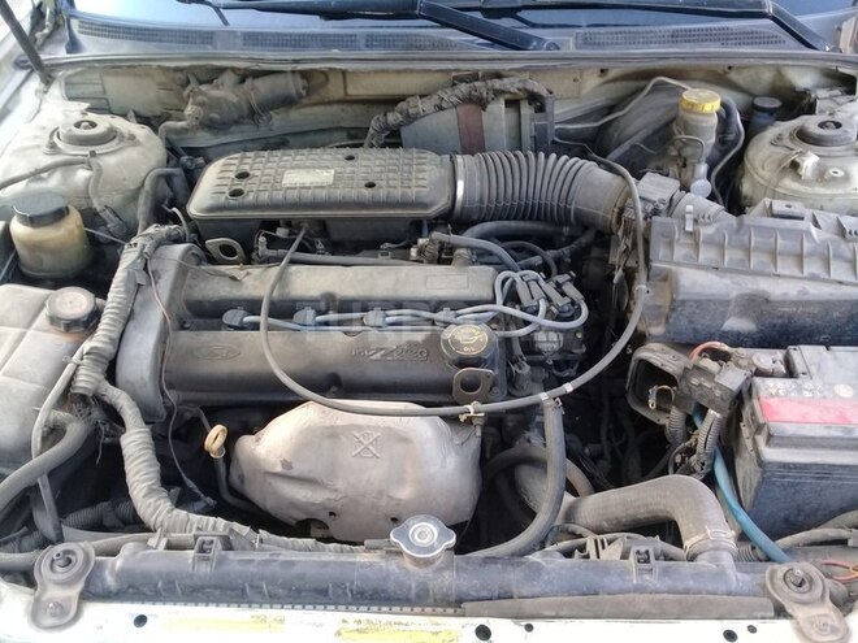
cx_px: 429
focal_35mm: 31
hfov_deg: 58.4
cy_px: 322
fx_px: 768
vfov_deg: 45.4
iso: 64
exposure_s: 1/60
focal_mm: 3.3
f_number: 2.2
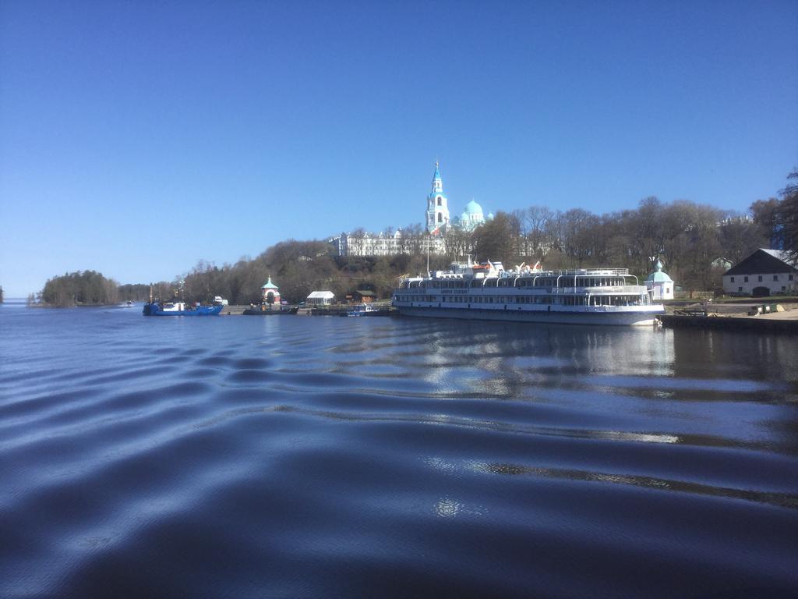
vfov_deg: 45.4
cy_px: 300
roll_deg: +1.2
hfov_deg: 58.4
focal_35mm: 31
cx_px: 399
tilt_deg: -1.7
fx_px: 715
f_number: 2.4
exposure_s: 1/981
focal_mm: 3.3
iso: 25
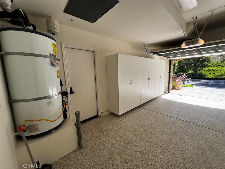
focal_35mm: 13
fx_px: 84
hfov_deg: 106.2
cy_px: 84
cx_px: 112
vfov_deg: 89.9
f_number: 1.8
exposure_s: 1/421
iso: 32
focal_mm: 1.57
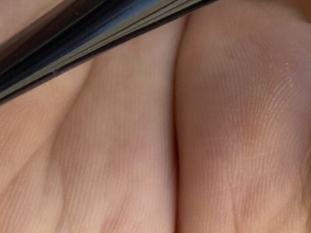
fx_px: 2389
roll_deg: -0.6
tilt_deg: -23.3
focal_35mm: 266
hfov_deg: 7.4
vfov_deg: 5.5
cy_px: -190
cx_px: 331
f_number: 1.78
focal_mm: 6.86
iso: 64
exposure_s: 1/516
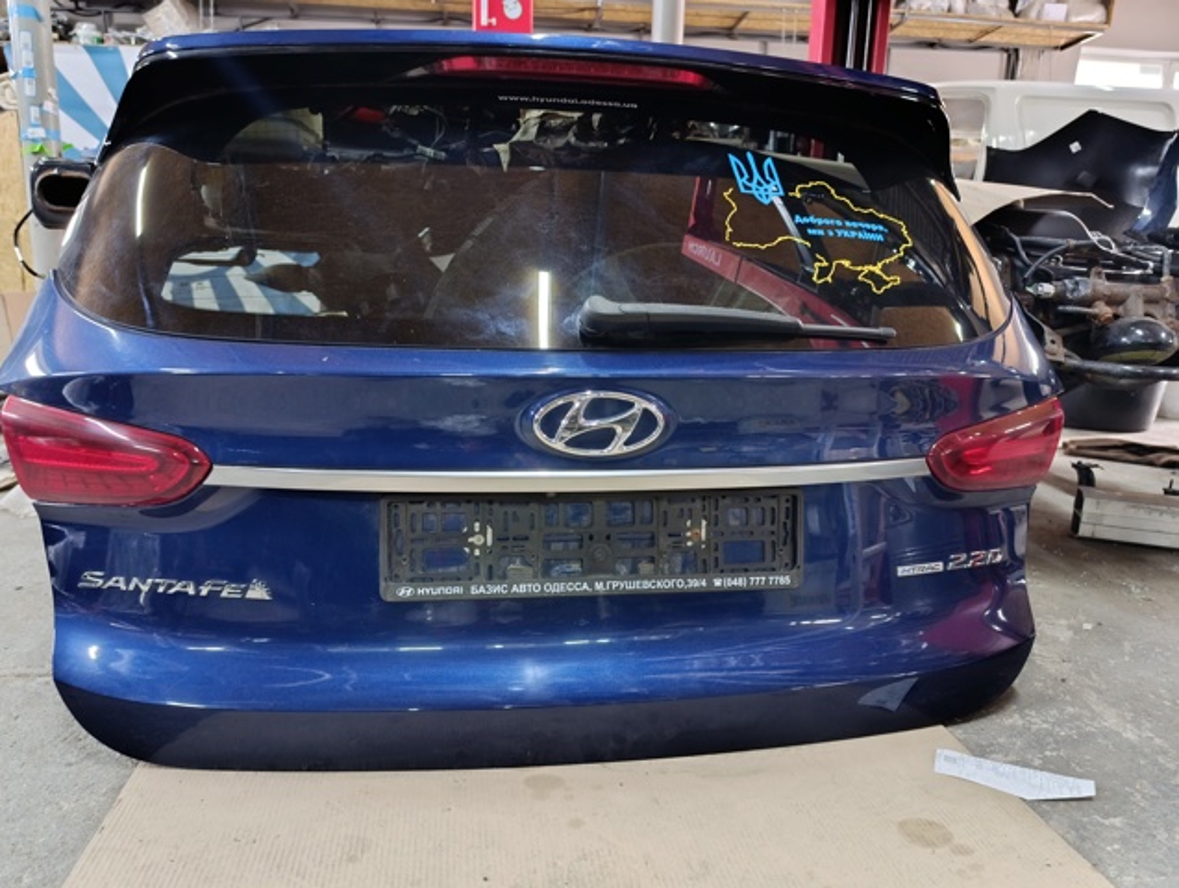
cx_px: 590
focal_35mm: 23
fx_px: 785
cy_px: 444
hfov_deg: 73.8
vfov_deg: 59.0
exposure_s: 1/20
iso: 1250
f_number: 1.6
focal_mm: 6.14
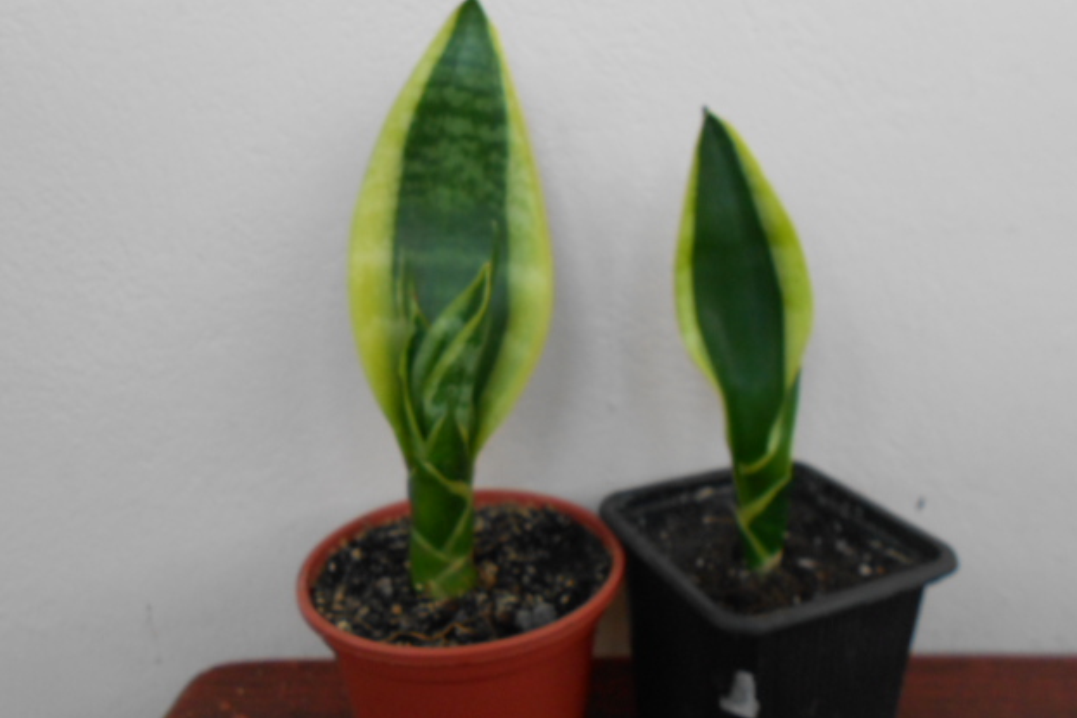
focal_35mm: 31
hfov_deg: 60.3
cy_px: 341
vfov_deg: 42.3
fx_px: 927
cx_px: 546
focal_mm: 5.3
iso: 160
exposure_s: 1/30
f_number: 3.4
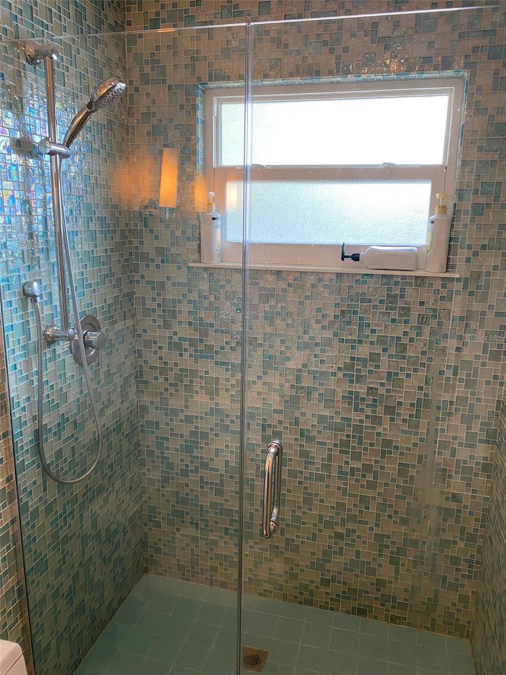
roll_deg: -0.8
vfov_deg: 67.3
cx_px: 253
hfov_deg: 53.1
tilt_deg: -11.8
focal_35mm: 26
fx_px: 507
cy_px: 338
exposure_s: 1/60
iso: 100
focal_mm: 4.25
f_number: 1.8
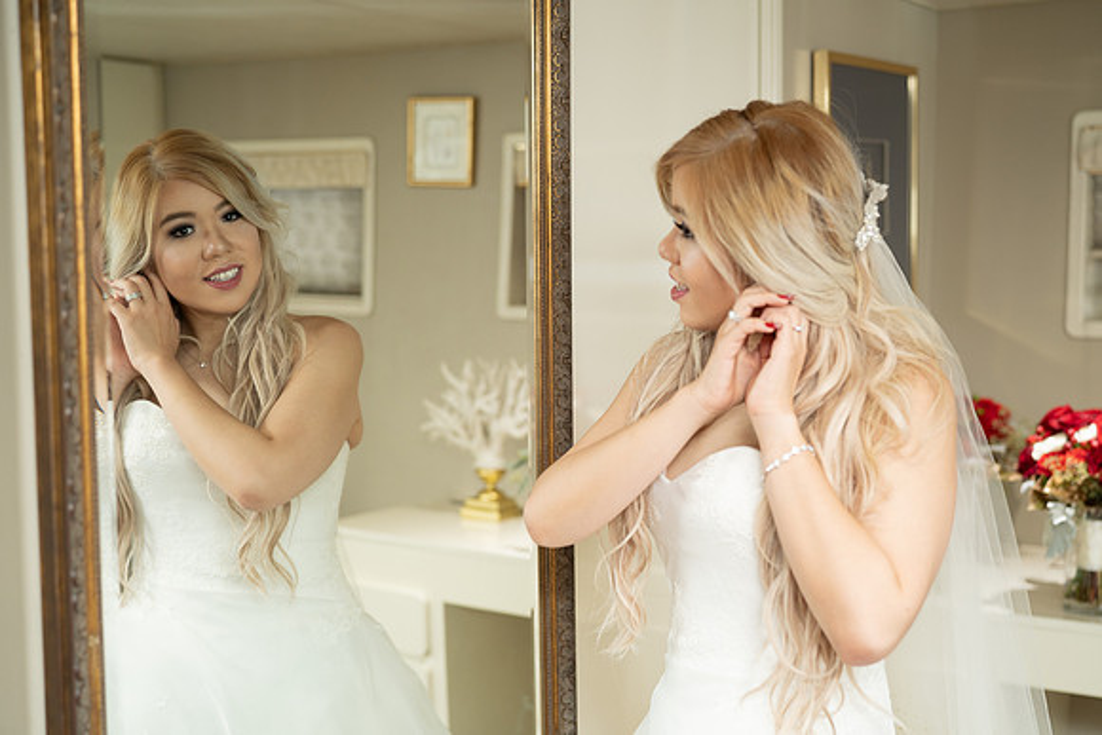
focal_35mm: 50
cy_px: 368
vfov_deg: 27.0
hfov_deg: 39.6
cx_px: 551
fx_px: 1531
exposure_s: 1/250
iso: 500
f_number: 2.2
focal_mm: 50
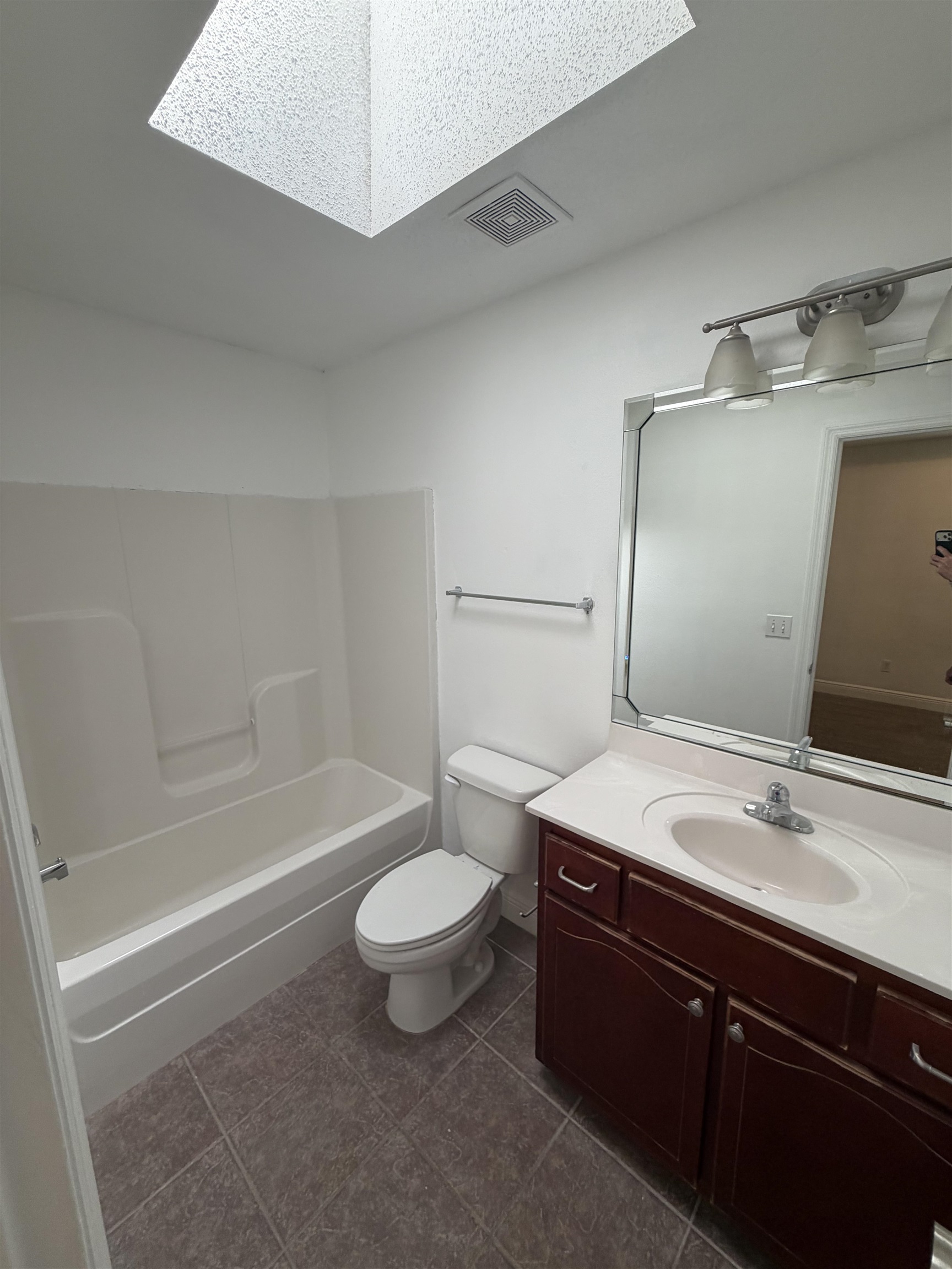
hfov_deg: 85.7
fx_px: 513
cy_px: 634
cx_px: 476
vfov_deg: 102.1
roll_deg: +0.0
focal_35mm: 14
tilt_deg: -9.8
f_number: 2.2
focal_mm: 2.22
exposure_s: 1/120
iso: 160
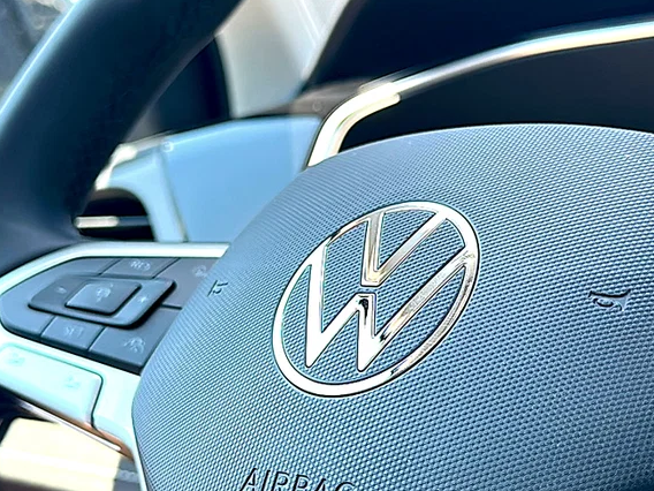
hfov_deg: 36.2
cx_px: 351
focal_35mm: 53
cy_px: 286
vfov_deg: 27.5
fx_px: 1001
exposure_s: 1/227
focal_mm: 6.86
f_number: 1.78
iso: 80
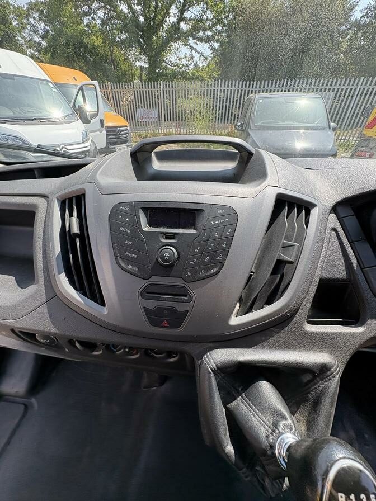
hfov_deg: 85.7
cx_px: 188
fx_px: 203
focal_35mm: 14
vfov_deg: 102.1
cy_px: 250
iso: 64
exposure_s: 1/284
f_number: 2.2
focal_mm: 2.22
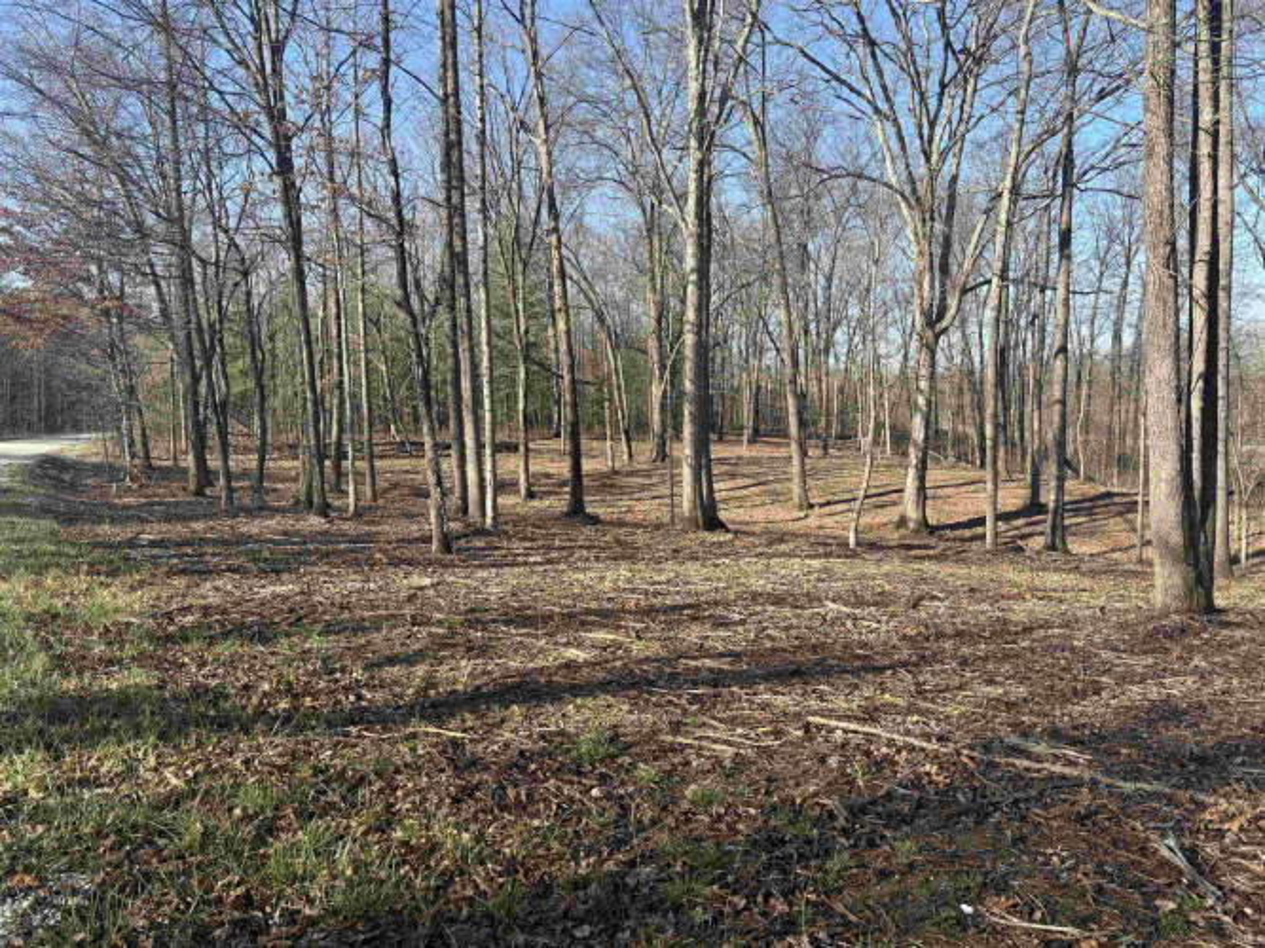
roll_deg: +0.2
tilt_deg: -3.0
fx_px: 950
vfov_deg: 53.0
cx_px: 632
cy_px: 474
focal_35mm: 26
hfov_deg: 67.3
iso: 50
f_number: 1.6
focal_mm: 5.96
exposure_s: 1/1115
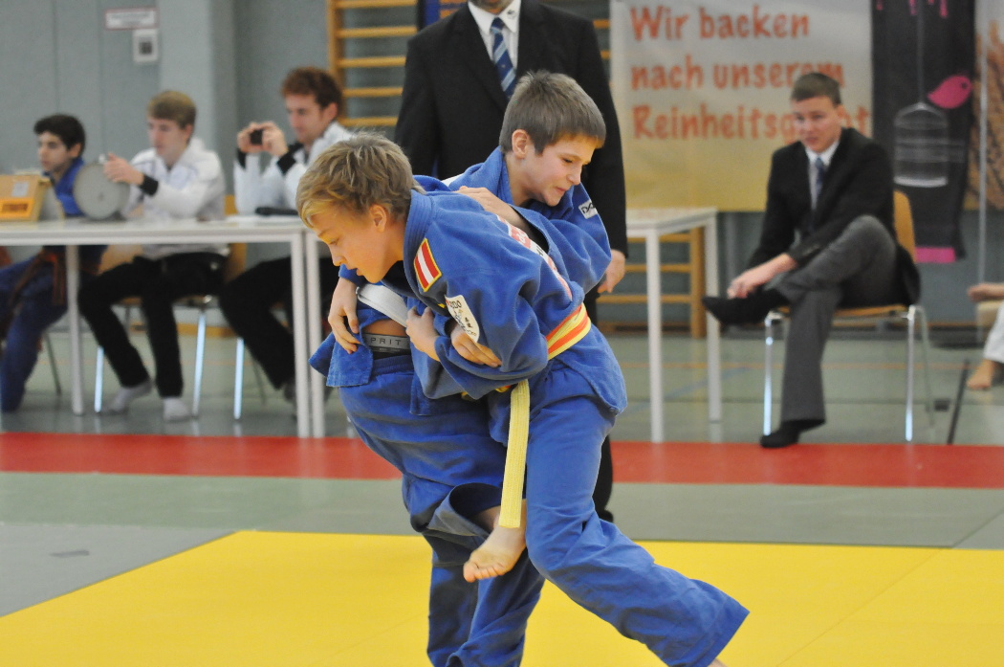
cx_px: 502
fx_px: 2924
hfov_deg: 19.5
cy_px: 334
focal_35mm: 105
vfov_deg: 13.0
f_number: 2.8
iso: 2500
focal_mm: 70
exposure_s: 1/400
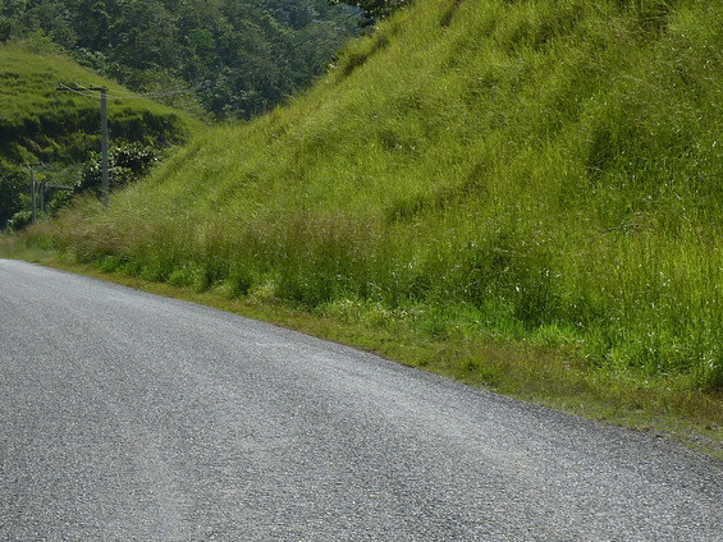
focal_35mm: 102
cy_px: 212
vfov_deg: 14.5
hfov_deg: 18.9
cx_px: 49
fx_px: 2131
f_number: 5
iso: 80
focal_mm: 7.9
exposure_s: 1/400
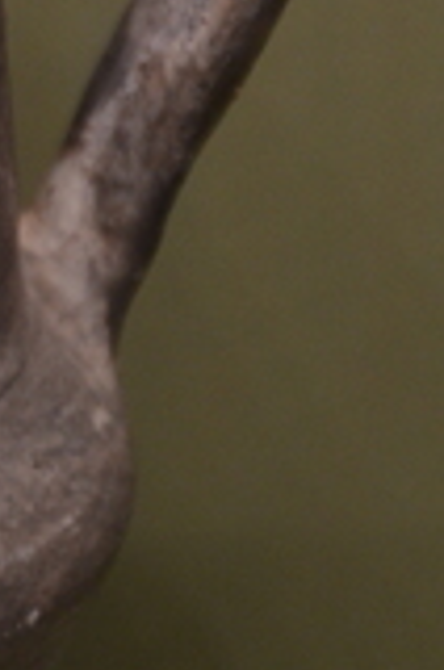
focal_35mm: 624
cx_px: -461
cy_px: 159
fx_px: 11593
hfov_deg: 2.2
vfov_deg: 3.3
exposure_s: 1/30
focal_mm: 100
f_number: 5.6
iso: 1000
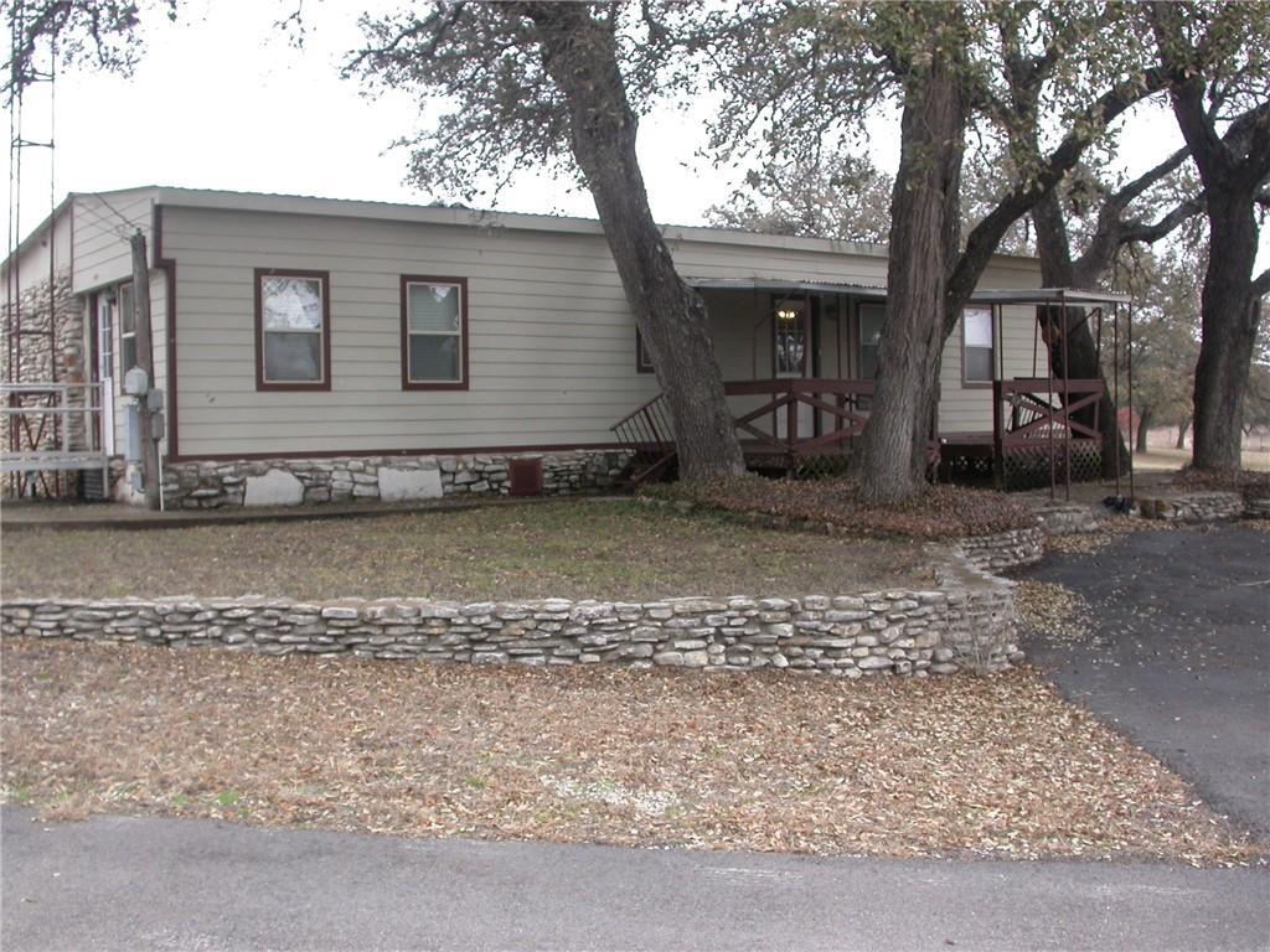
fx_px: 1394
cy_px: 476
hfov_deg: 49.0
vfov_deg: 37.7
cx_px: 635
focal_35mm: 38
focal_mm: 7.85
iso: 100
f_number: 4.2
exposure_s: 1/119
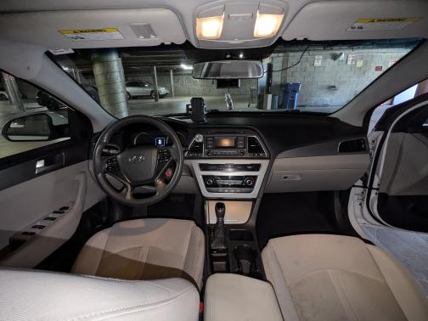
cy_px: 160
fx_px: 198
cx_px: 214
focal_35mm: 16
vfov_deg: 78.1
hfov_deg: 94.5
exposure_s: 1/30
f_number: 2.2
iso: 362
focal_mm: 2.35
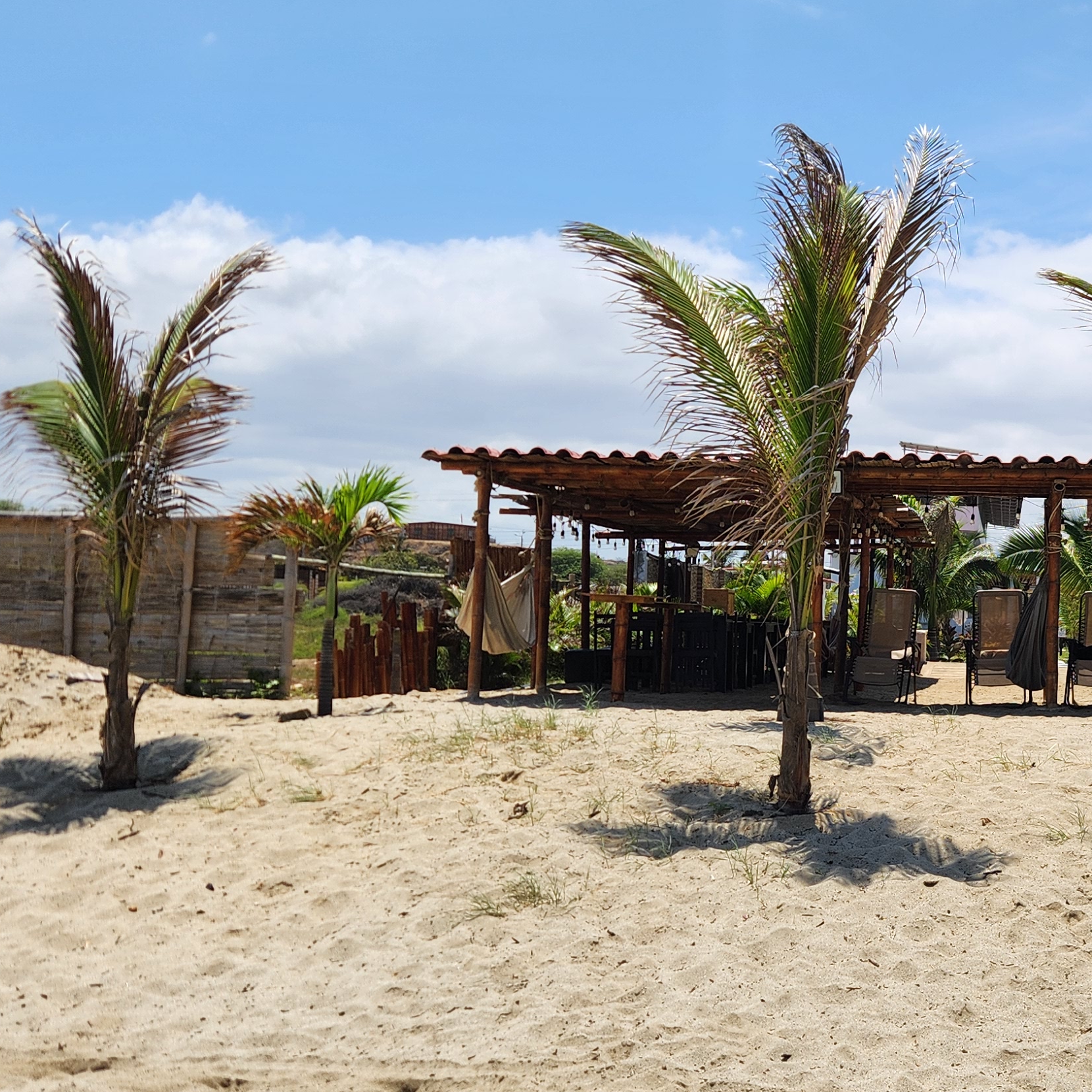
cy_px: 626
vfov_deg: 34.6
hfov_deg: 33.1
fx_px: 1749
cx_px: 959
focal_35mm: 49
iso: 20
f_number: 1.8
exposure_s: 1/3211
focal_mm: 5.4
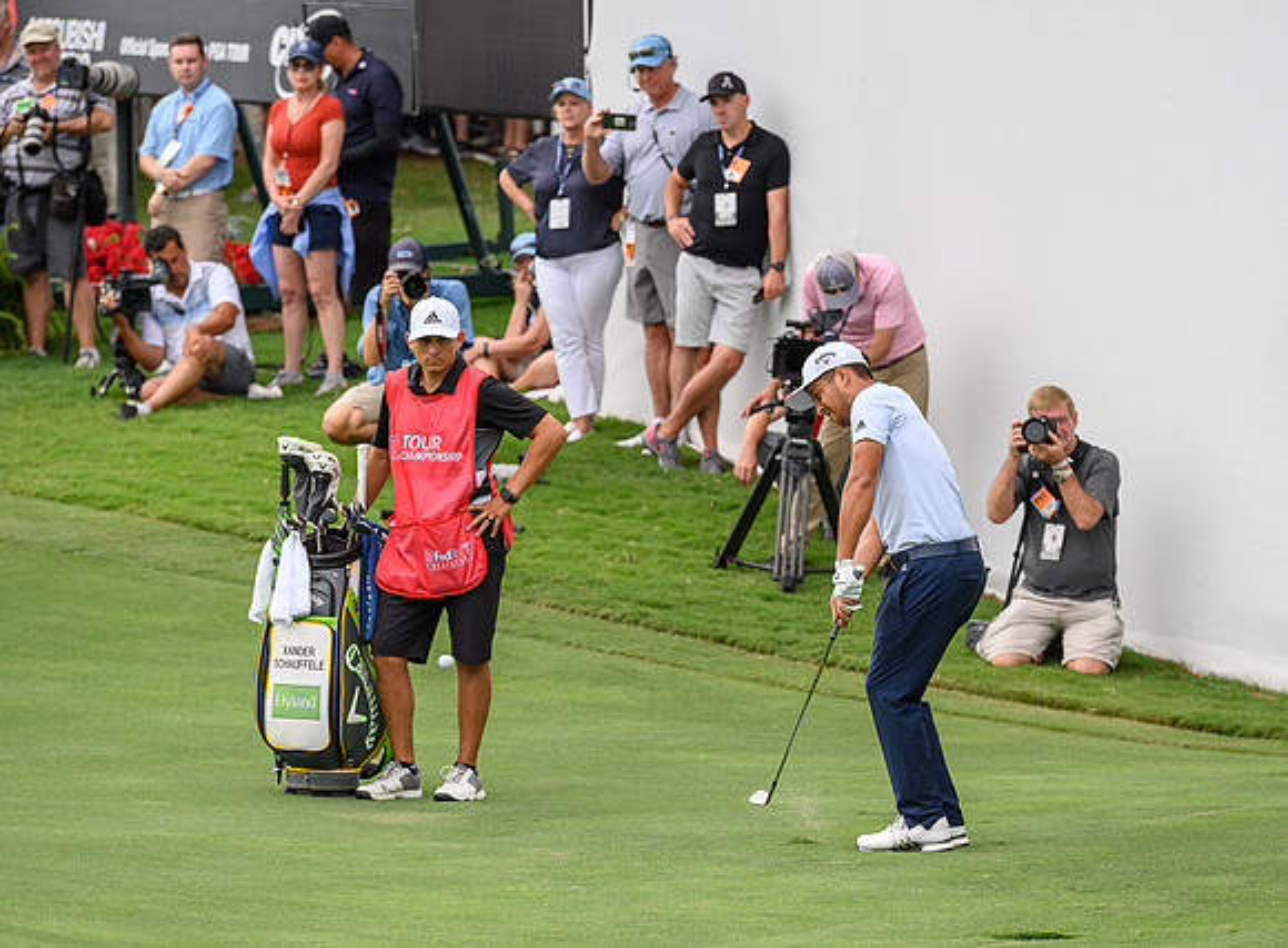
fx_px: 9320
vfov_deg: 5.8
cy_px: 408
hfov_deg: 7.9
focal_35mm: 252
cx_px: 712
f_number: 4
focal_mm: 190
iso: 250
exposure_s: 1/500
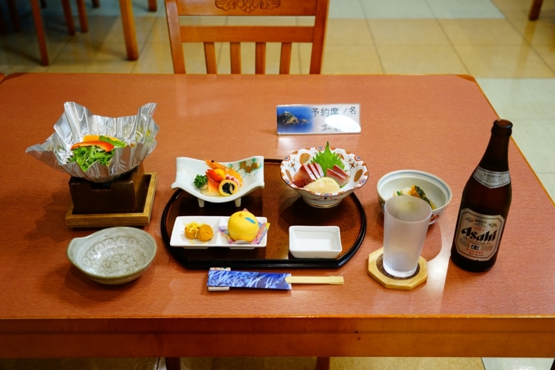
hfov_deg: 50.7
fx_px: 586
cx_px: 278
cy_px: 185
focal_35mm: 38
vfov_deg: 35.1
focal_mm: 38
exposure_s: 1/60
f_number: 4.5
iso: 800
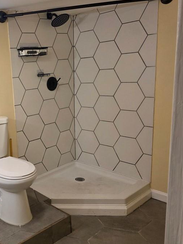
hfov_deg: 37.2
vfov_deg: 52.6
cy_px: 119
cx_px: 8
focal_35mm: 35
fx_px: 247
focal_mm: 6.3
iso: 250
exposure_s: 1/120
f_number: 1.7
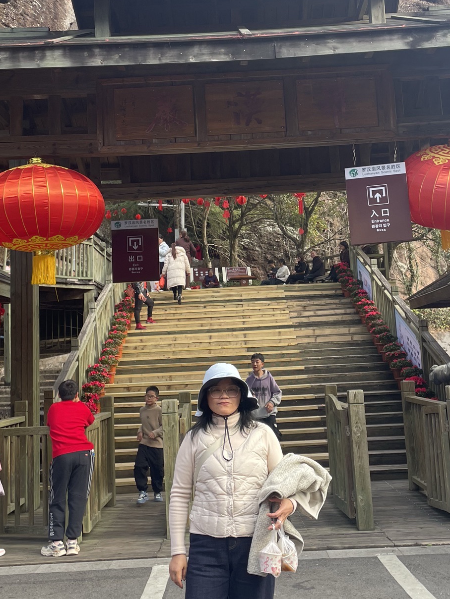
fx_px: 745
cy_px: 265
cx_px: 225
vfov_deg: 43.8
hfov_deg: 33.6
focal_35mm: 43
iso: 32
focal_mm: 4.2
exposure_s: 1/250
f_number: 1.6
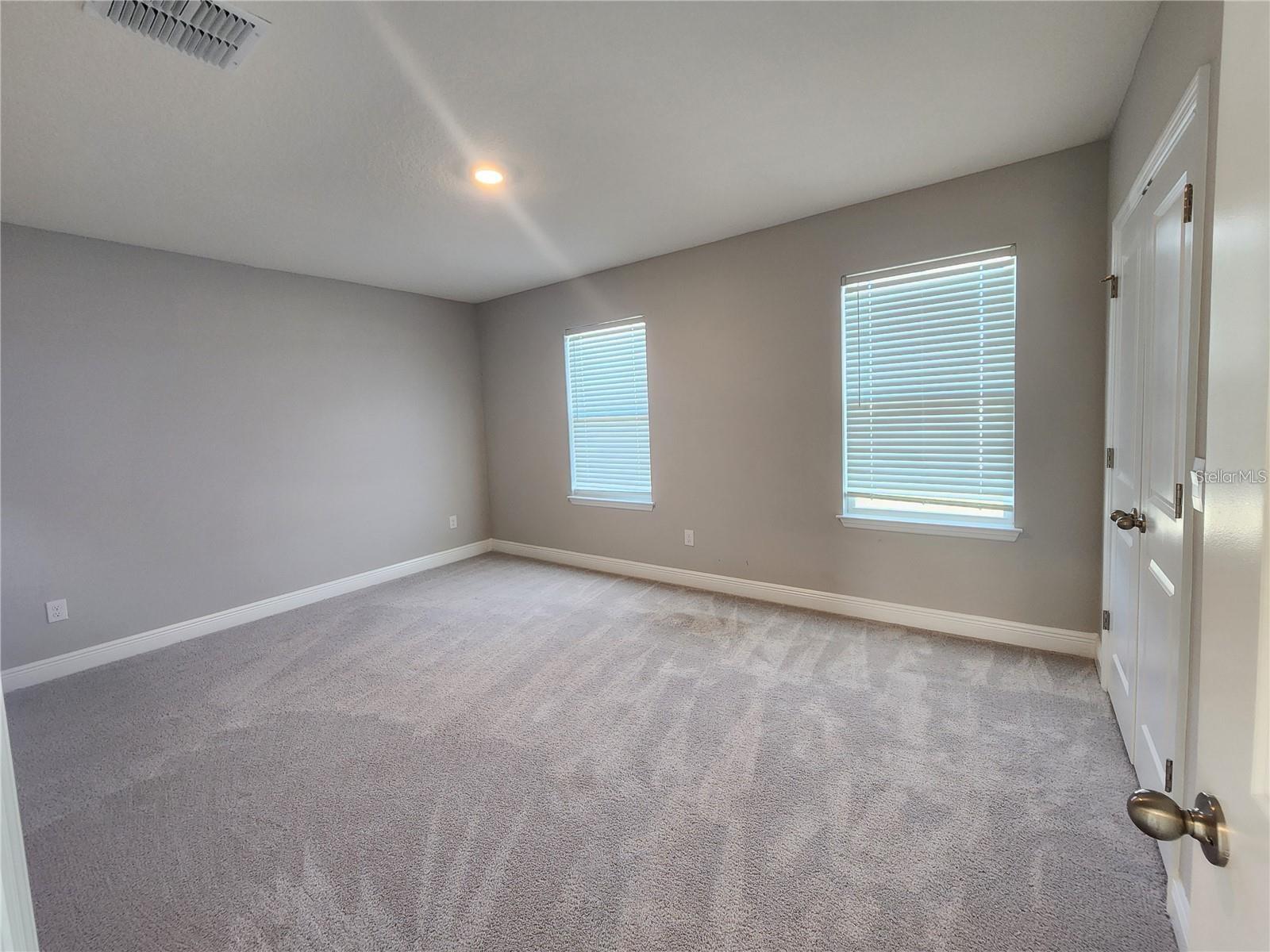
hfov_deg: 106.2
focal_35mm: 13
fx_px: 477
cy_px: 476
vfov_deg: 89.9
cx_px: 635
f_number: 2.2
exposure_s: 1/60
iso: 320
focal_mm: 2.2
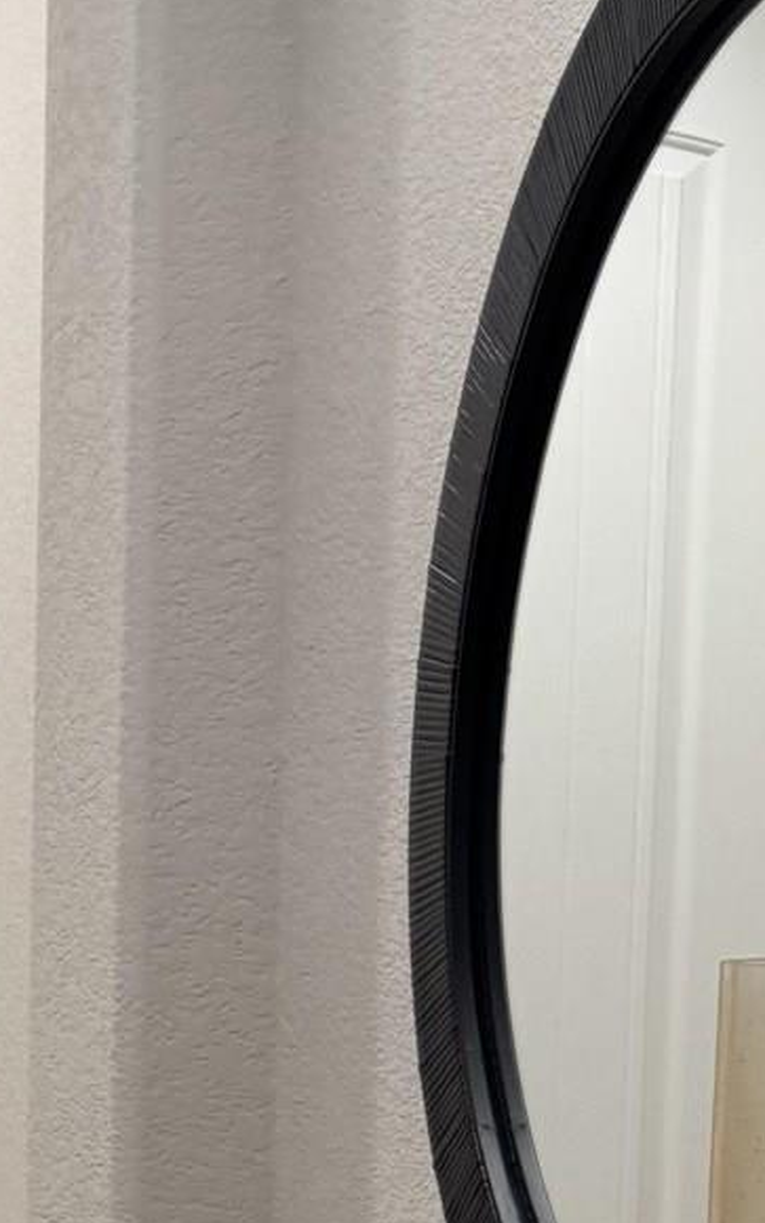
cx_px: -331
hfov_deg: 12.4
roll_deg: -0.5
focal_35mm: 101
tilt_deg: -5.0
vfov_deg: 19.3
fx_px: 3366
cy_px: 1503
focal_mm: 6.76
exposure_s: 1/120
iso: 200
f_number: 1.78
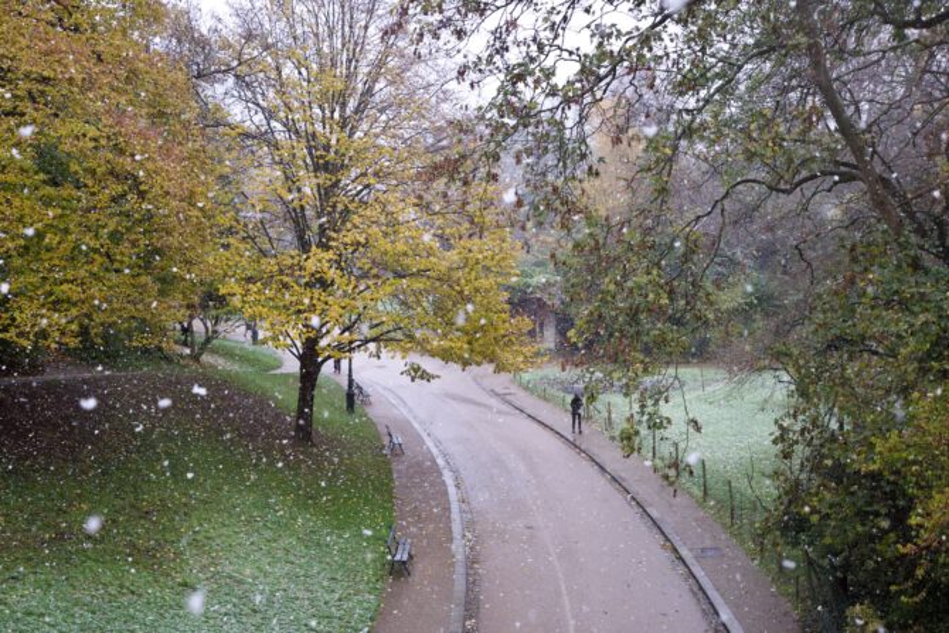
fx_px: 1081
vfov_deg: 32.6
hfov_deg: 47.4
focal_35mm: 41
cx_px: 474
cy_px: 316
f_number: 5.6
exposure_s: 1/500
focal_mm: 27
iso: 6400
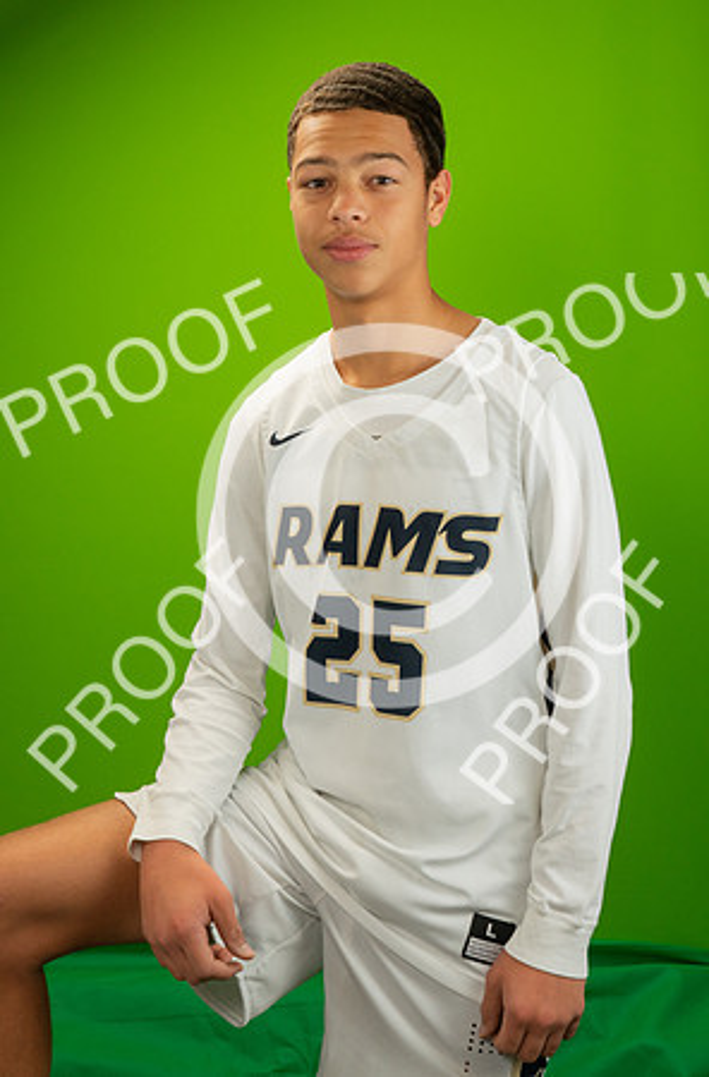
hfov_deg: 22.1
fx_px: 1810
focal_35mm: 61
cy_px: 479
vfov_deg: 33.1
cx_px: 278
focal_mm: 35
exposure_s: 1/60
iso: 800
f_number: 20
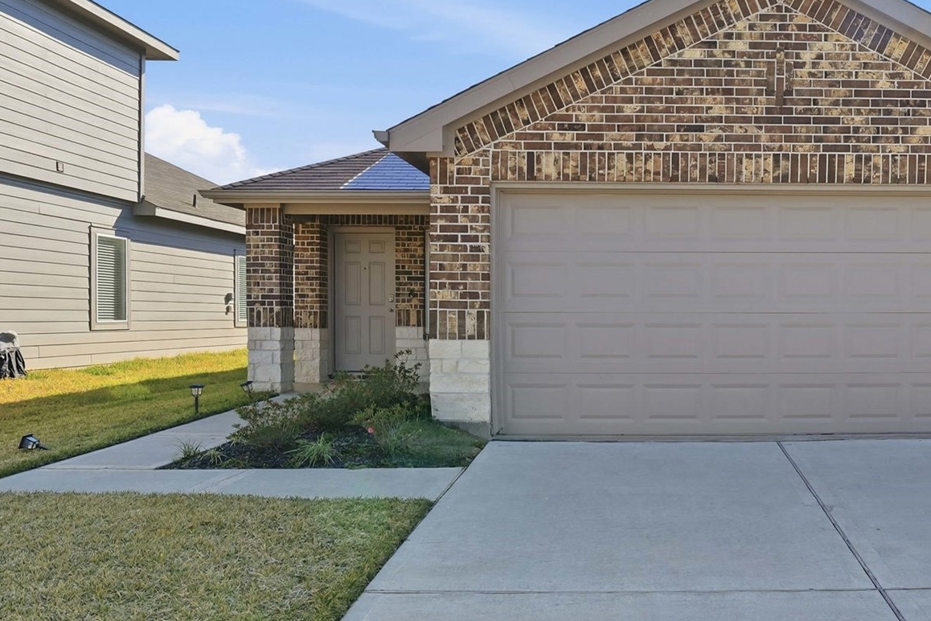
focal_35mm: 30
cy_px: 220
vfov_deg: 43.1
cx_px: 662
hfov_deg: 59.6
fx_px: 776
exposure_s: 1/1250
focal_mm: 16
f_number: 8
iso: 200
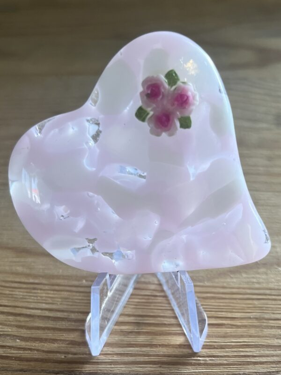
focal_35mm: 26
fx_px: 281
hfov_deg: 53.1
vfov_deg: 67.3
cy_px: 188
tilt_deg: -41.1
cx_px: 140
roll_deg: +1.5
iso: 40
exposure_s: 1/120
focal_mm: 5.1
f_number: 1.6
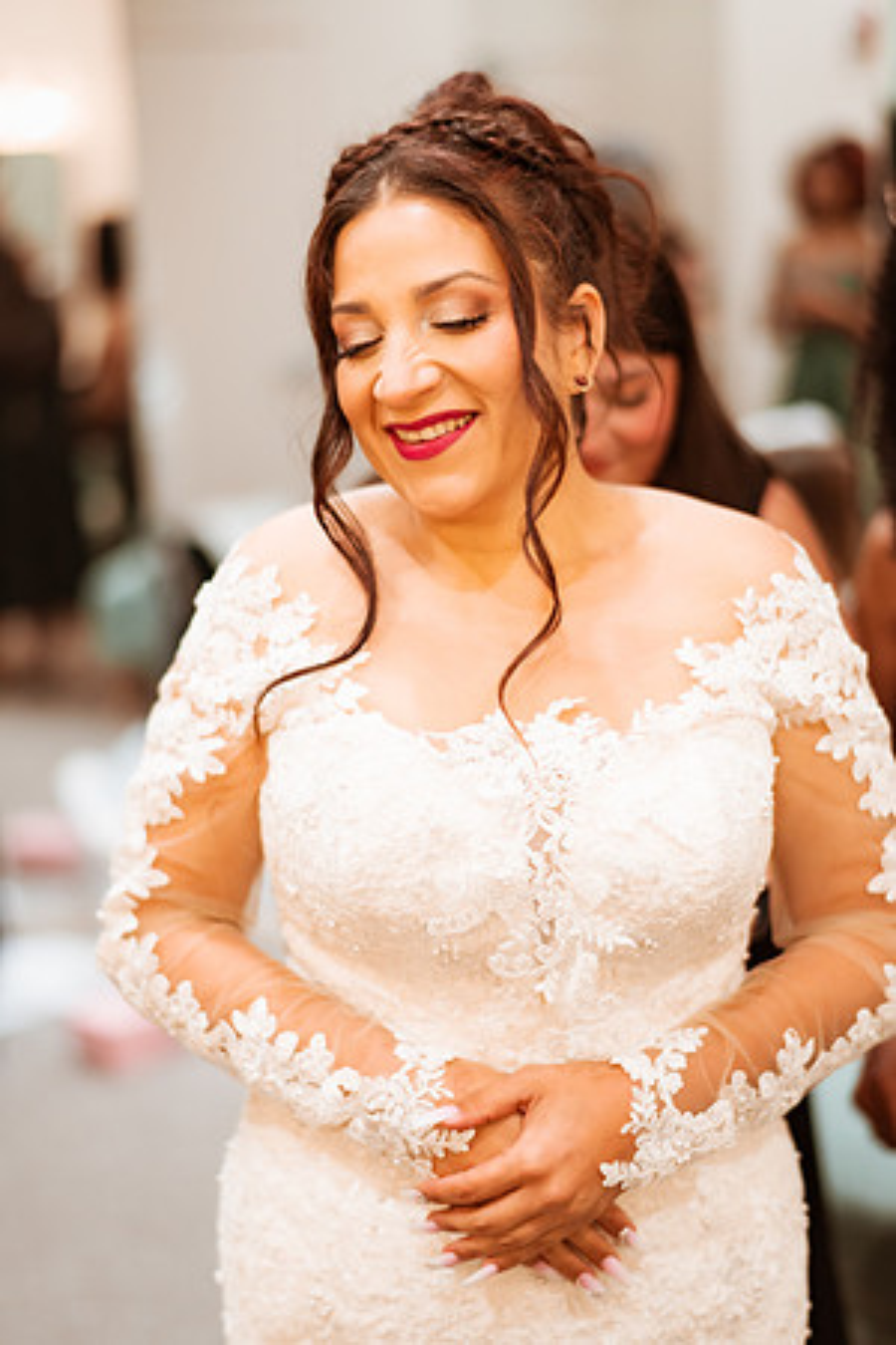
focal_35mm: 58
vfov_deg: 34.5
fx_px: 2165
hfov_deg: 23.4
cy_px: 672
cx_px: 448
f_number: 1.4
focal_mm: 58
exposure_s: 1/640
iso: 1000
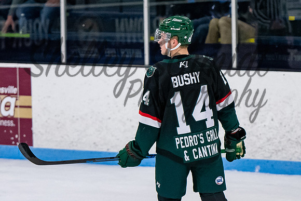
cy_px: 106
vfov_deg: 3.1
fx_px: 3743
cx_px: 198
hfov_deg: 4.6
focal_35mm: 448
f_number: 3.5
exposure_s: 1/800
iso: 2500
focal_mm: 135
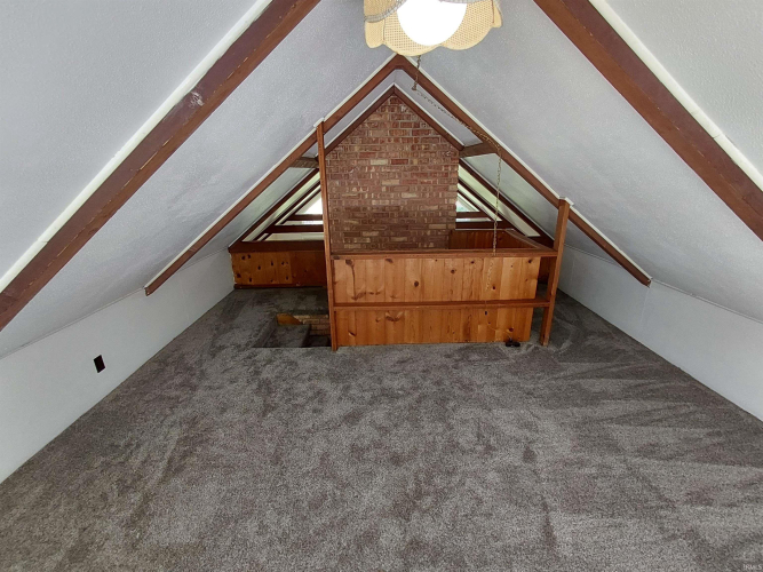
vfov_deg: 78.1
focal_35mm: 16
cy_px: 286
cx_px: 382
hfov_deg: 94.5
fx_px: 353
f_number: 2.2
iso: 100
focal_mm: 1.64
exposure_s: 1/60
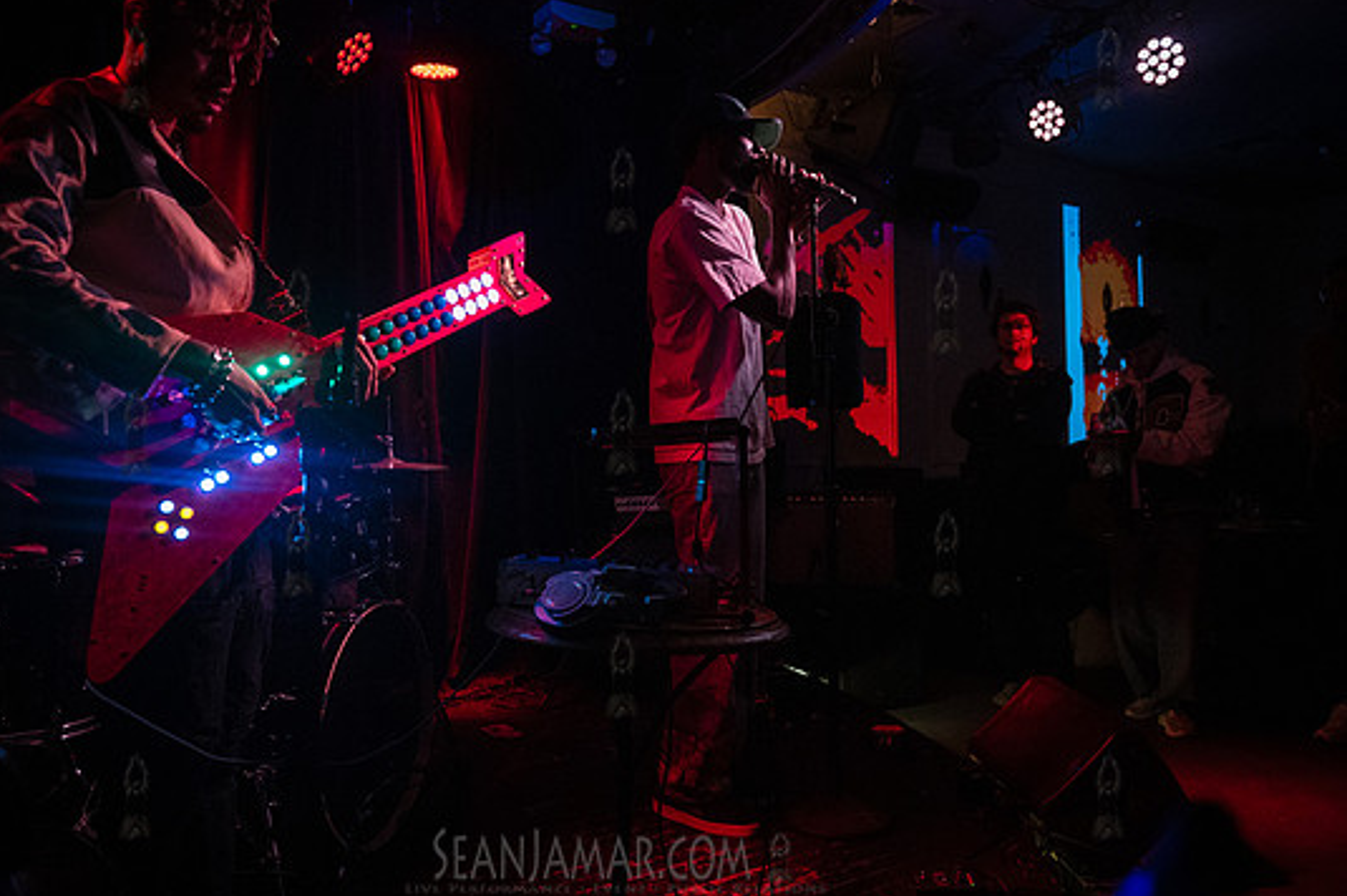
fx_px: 972
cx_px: 619
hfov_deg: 69.3
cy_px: 430
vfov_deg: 49.5
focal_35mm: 26
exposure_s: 1/250
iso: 12800
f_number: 3.5
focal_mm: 24
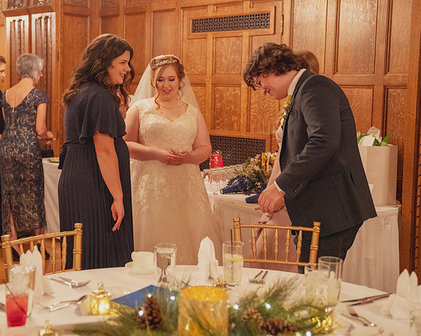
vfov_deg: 28.1
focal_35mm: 54
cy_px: 140
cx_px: 177
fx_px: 671
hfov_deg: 34.8
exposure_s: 1/160
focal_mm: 41
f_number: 2.8
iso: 6400
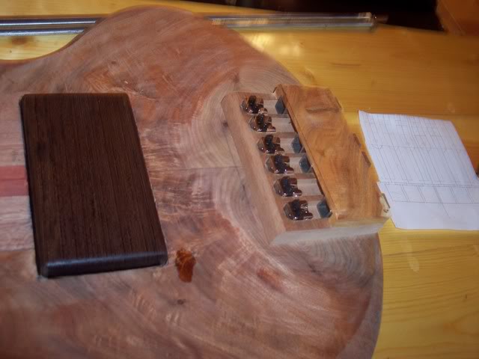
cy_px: 180
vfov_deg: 37.7
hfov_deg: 49.0
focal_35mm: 38
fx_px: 526
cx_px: 240
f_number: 2.8
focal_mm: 8
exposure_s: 1/30
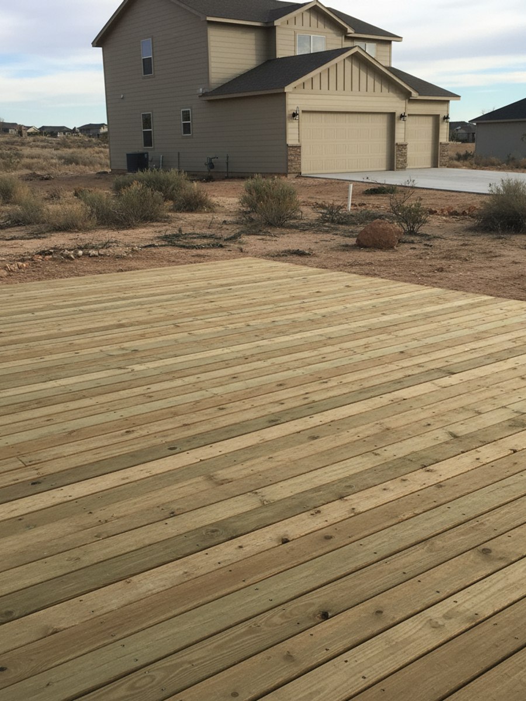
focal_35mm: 23
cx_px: 263
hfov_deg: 58.9
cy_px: 350
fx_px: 466
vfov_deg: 73.9
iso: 349
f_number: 1.8
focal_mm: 6.4
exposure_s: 1/790
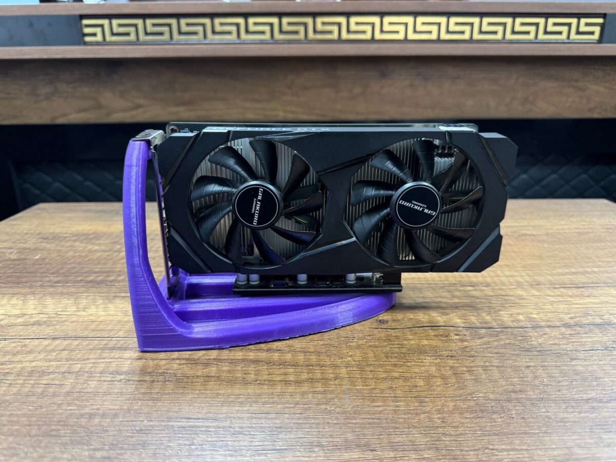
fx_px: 427
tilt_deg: -18.6
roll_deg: +0.6
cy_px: 231
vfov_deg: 56.8
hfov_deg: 71.6
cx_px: 308
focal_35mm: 24
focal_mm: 6.76
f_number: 1.78
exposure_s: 1/50
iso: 400
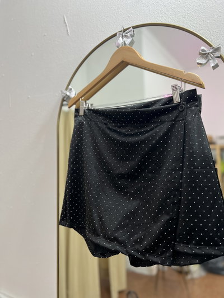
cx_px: 112
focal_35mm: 26
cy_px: 149
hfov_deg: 53.1
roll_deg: +2.6
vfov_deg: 67.3
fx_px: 224
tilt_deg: +3.9
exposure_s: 1/100
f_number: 1.5
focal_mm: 5.7
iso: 125
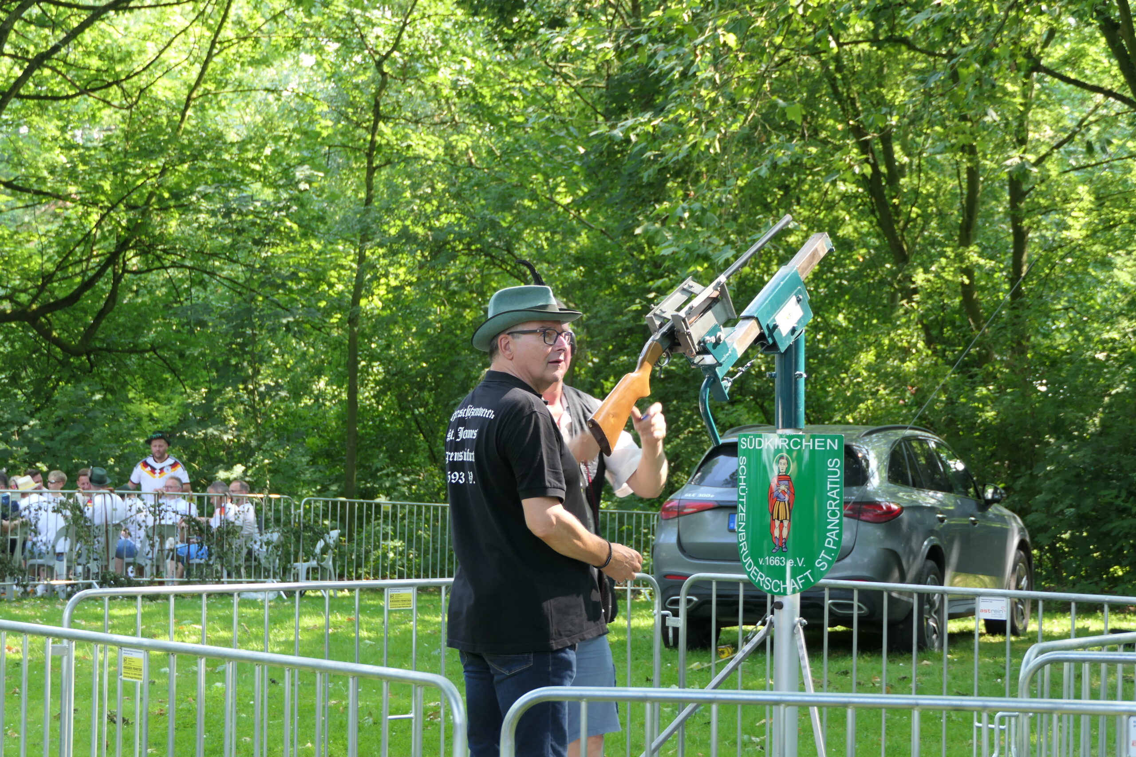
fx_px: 2935
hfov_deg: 21.9
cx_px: 568
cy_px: 378
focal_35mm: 93
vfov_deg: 14.7
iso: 250
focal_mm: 34.1
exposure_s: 1/80
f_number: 4.1
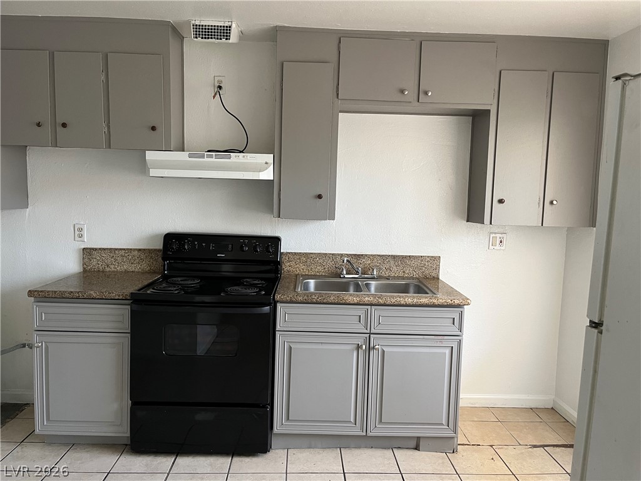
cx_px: 320
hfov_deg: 67.3
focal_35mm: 26
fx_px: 481
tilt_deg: -4.4
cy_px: 240
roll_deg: -1.8
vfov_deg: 53.1
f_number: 1.6
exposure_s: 1/99
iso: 125
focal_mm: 5.1
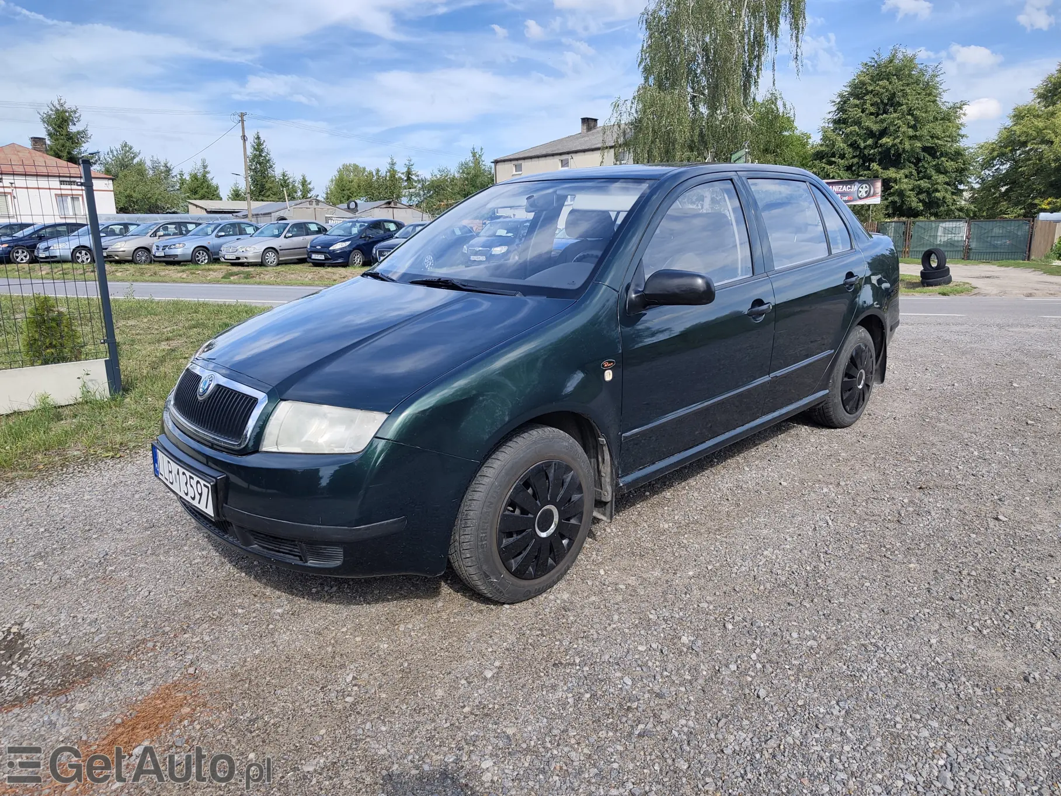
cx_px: 530
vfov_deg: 58.9
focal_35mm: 23
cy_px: 398
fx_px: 705
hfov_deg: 73.9
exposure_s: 1/513
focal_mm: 6.07
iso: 50
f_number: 1.7
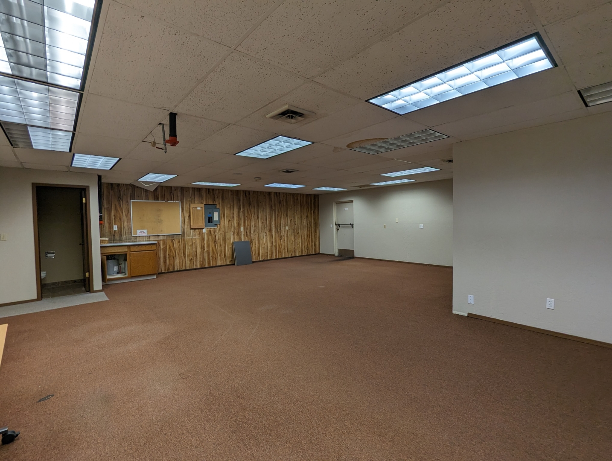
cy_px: 230
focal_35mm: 16
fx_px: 283
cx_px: 306
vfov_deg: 78.3
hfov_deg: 94.4
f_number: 2.2
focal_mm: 2.35
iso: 75
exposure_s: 1/120
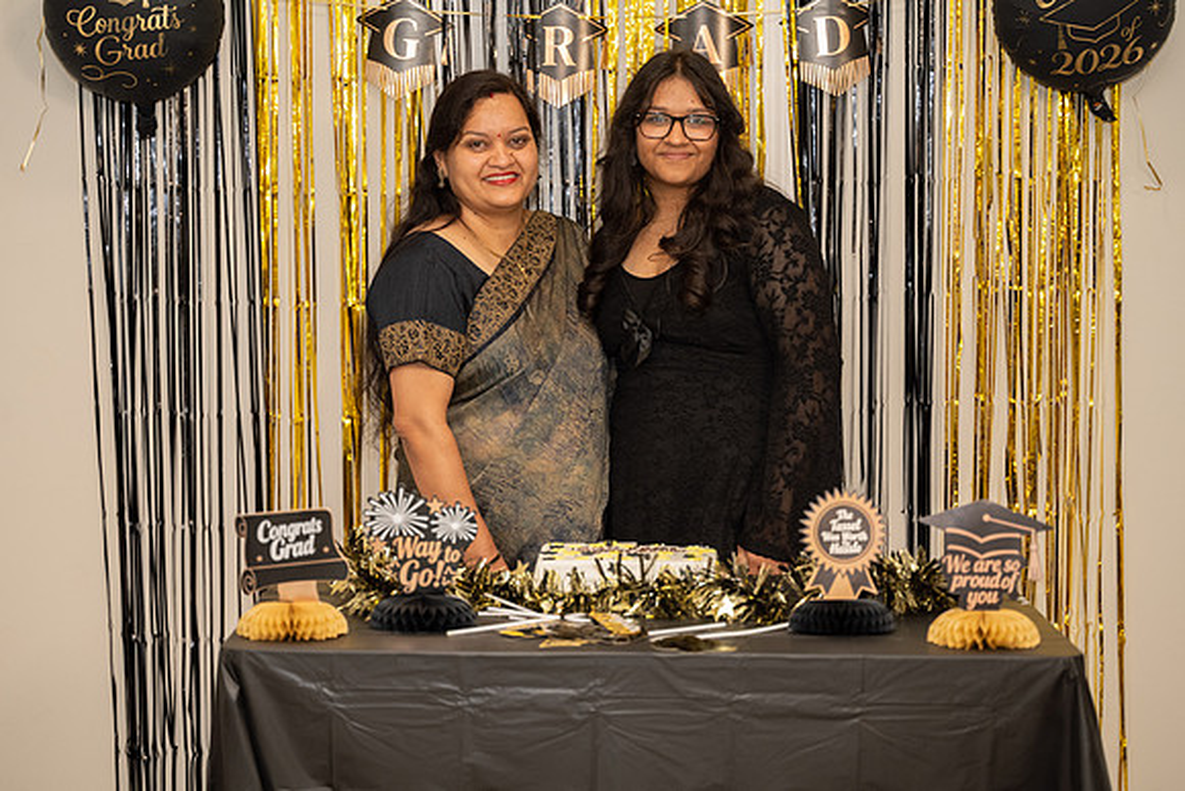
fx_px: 2576
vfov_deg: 17.4
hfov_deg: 25.9
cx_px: 592
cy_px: 396
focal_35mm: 78
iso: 800
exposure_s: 1/160
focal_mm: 75
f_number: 2.8
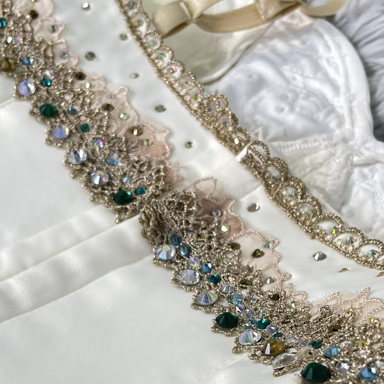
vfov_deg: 29.1
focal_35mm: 56
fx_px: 703
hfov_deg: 30.5
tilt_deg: -52.2
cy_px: 360
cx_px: 172
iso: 32
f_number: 1.6
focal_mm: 4.2
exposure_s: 1/100
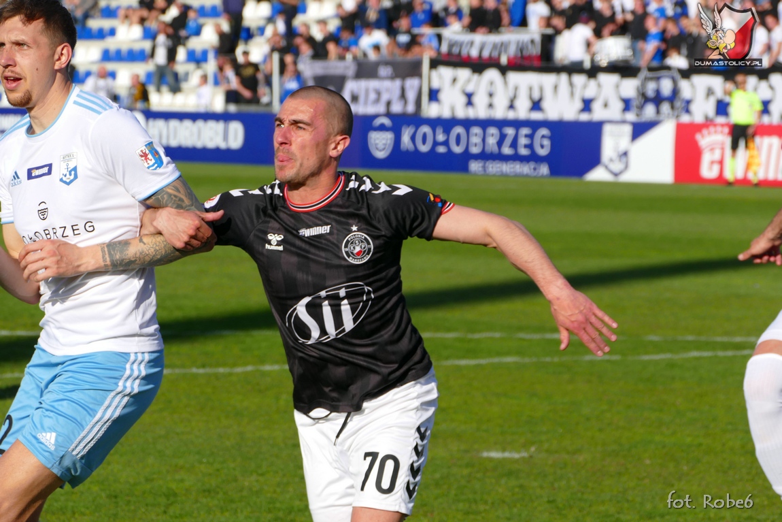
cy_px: 261
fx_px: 5105
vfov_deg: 5.8
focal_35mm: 235
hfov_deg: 8.8
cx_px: 391
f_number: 4.5
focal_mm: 85.83
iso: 125
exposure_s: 1/2000
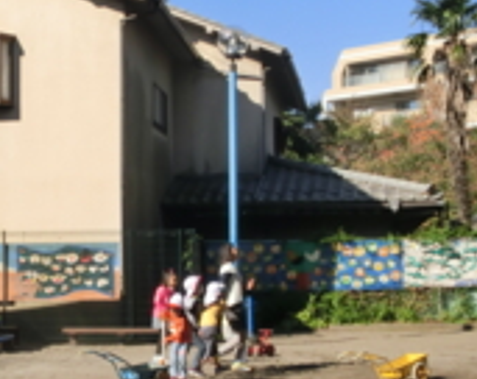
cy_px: 295
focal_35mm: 87
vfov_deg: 17.5
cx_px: 131
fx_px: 1225
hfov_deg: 21.9
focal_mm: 6.67
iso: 80
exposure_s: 1/800
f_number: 3.9
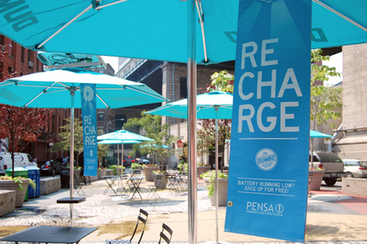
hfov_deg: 53.2
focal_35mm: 36
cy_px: 122
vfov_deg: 36.8
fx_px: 367
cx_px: 184
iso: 200
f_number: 5.6
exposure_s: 1/500
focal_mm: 24
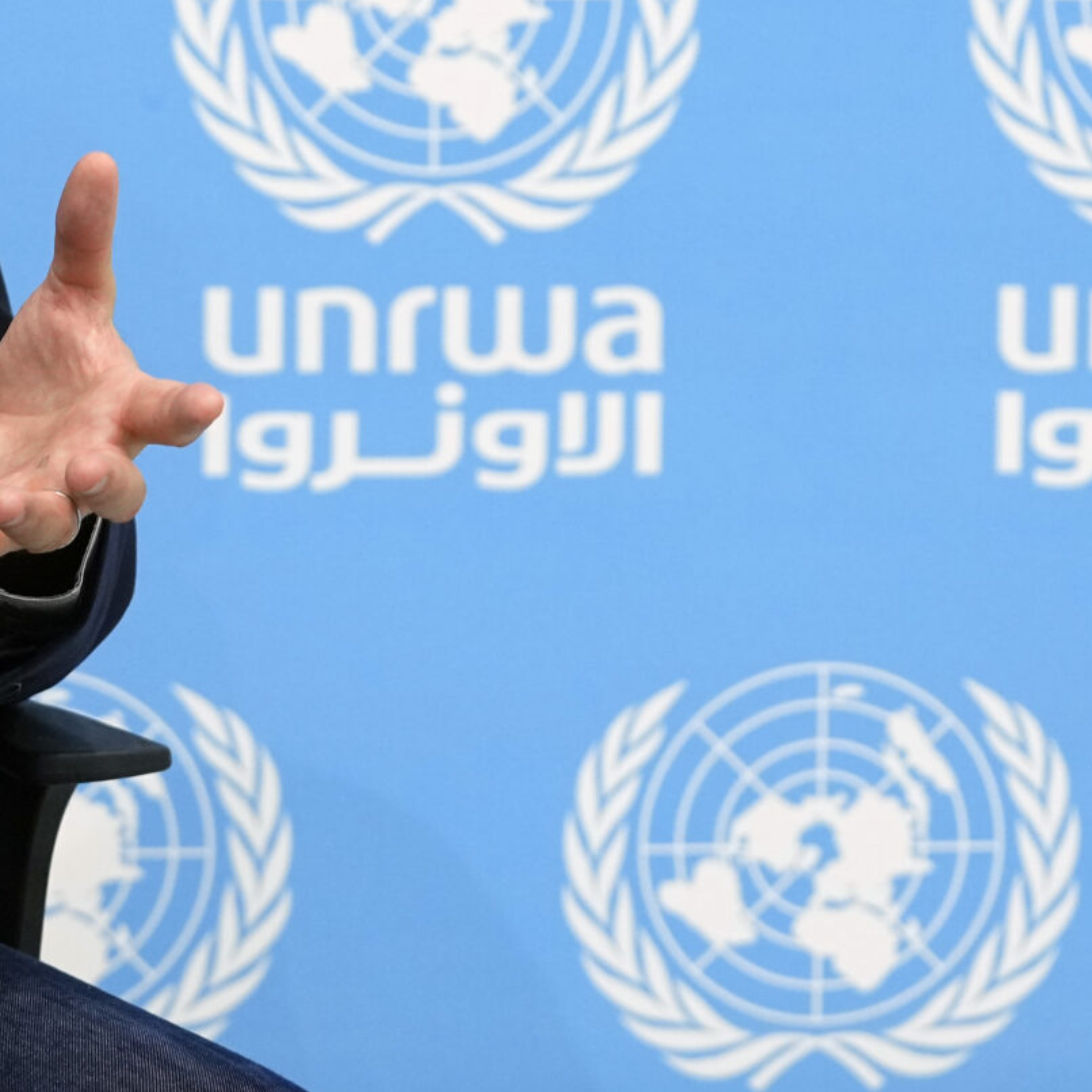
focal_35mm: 189
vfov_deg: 9.2
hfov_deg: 9.1
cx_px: -369
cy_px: 6
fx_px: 6745
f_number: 4
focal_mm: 70
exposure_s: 1/200
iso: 1600
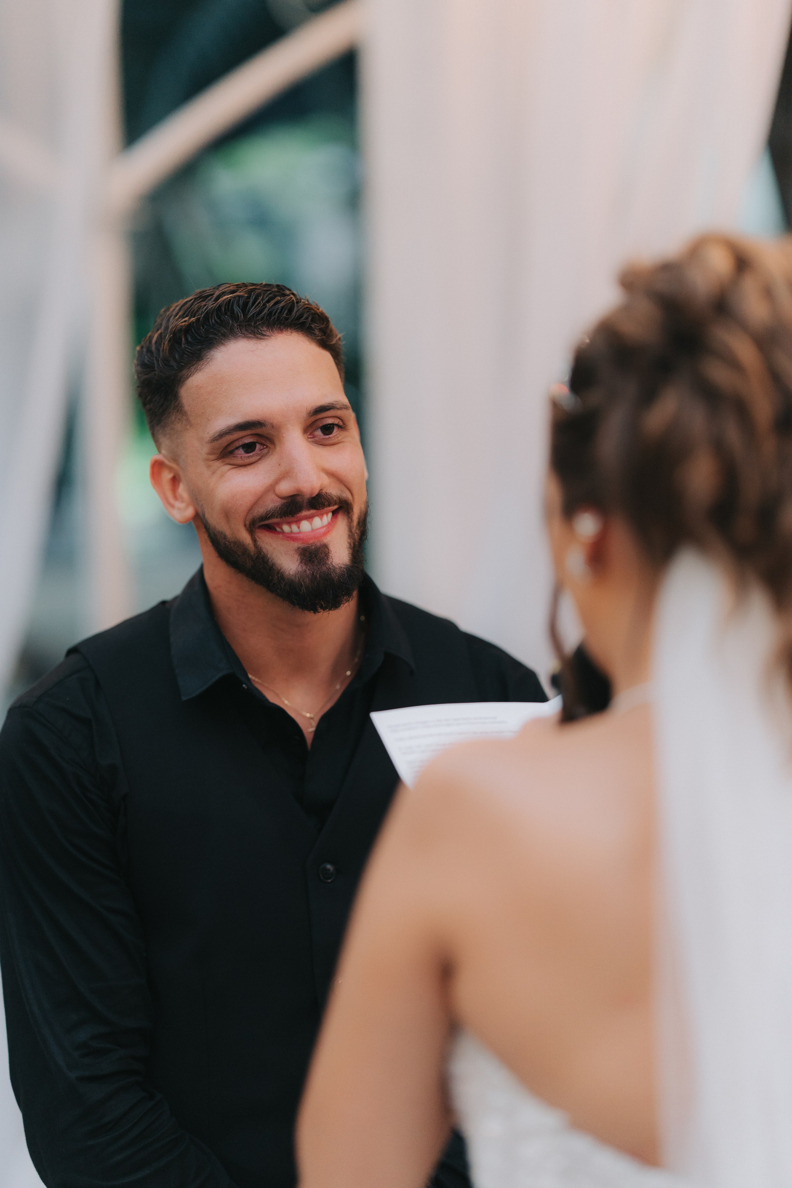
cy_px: 594
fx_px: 2805
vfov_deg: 23.9
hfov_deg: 16.1
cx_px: 396
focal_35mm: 85
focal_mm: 85
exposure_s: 1/800
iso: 1000
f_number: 1.4
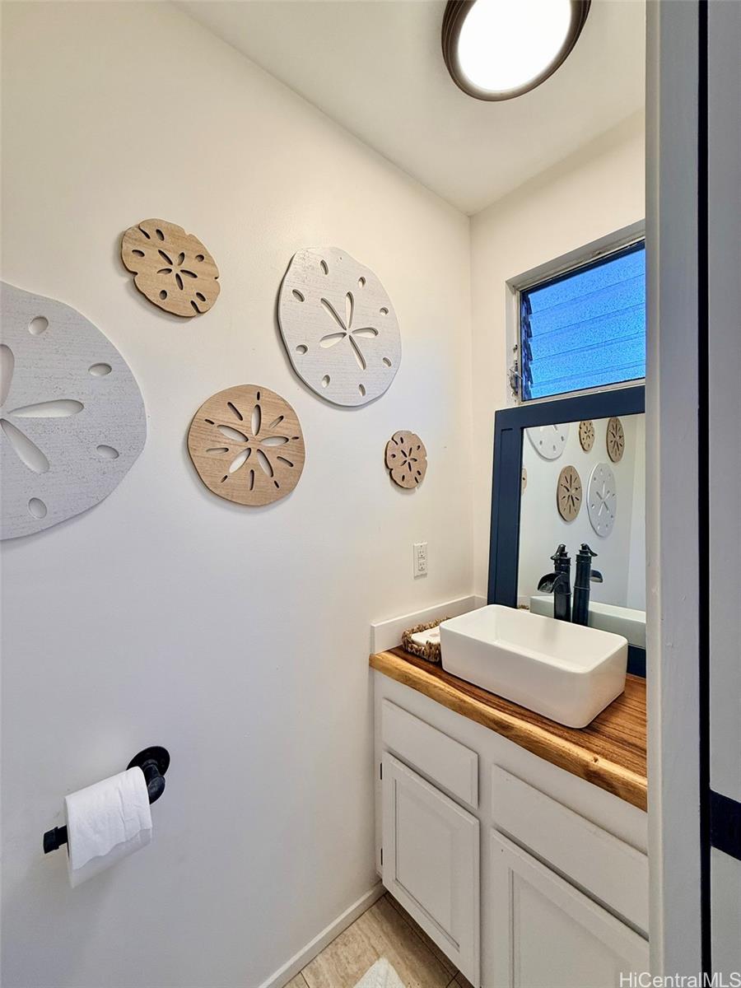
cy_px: 494
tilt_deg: -0.3
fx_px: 400
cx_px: 370
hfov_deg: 85.7
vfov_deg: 102.1
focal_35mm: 14
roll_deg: +0.3
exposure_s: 1/120
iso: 125
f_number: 2.2
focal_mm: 2.22
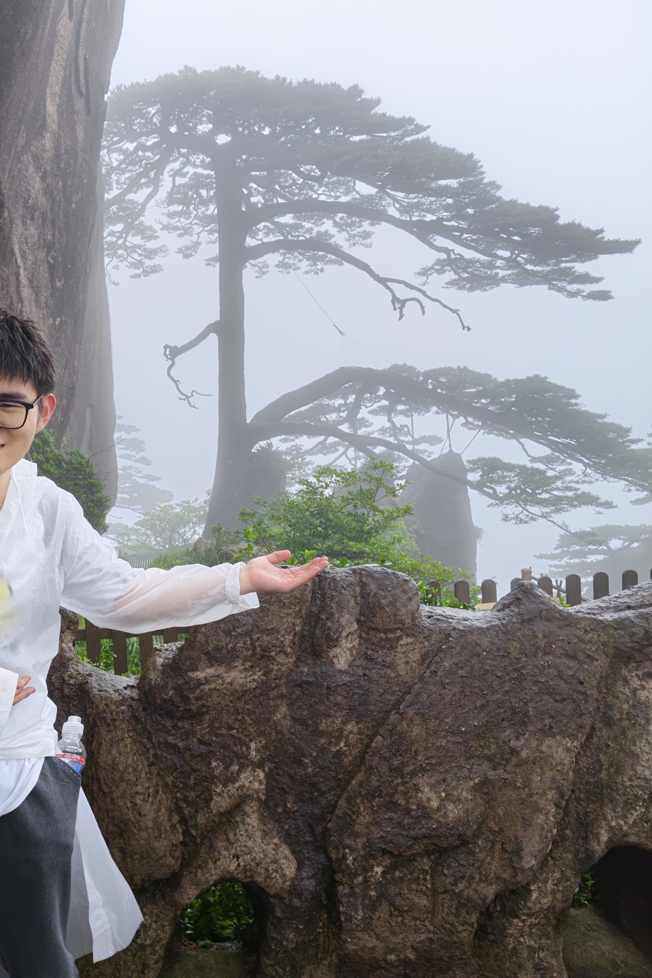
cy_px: 483
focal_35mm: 28
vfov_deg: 65.5
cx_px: 233
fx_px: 761
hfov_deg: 45.9
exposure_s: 1/687
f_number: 1.88
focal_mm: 5.56
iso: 71
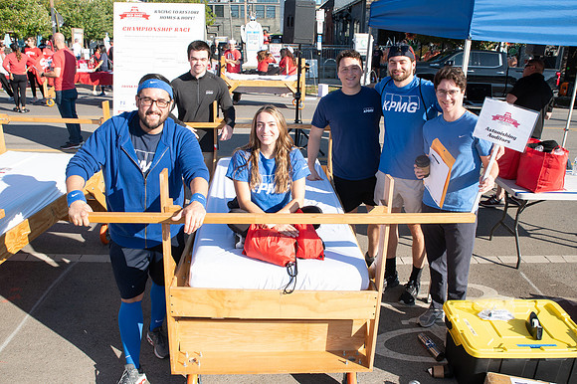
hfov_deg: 65.4
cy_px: 175
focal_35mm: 28
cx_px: 303
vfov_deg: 46.2
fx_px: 449
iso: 250
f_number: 9
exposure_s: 1/200
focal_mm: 24
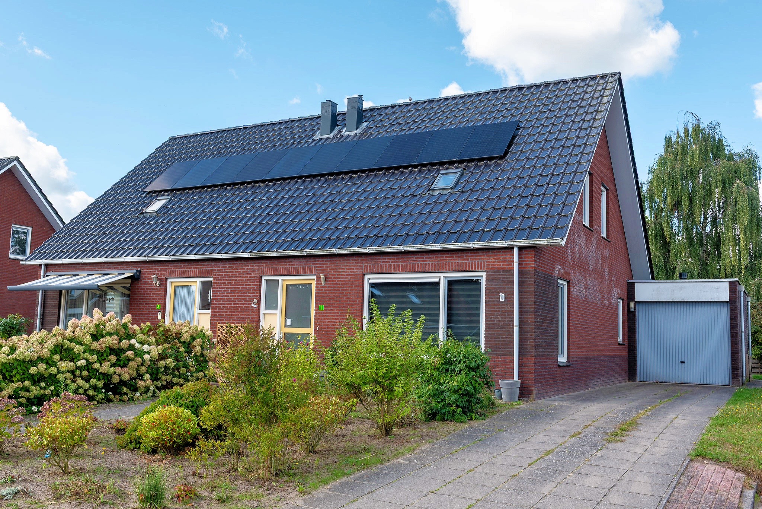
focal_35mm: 34
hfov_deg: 55.8
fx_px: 720
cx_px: 381
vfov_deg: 38.9
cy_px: 254
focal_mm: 34
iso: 280
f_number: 8
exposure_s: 1/250
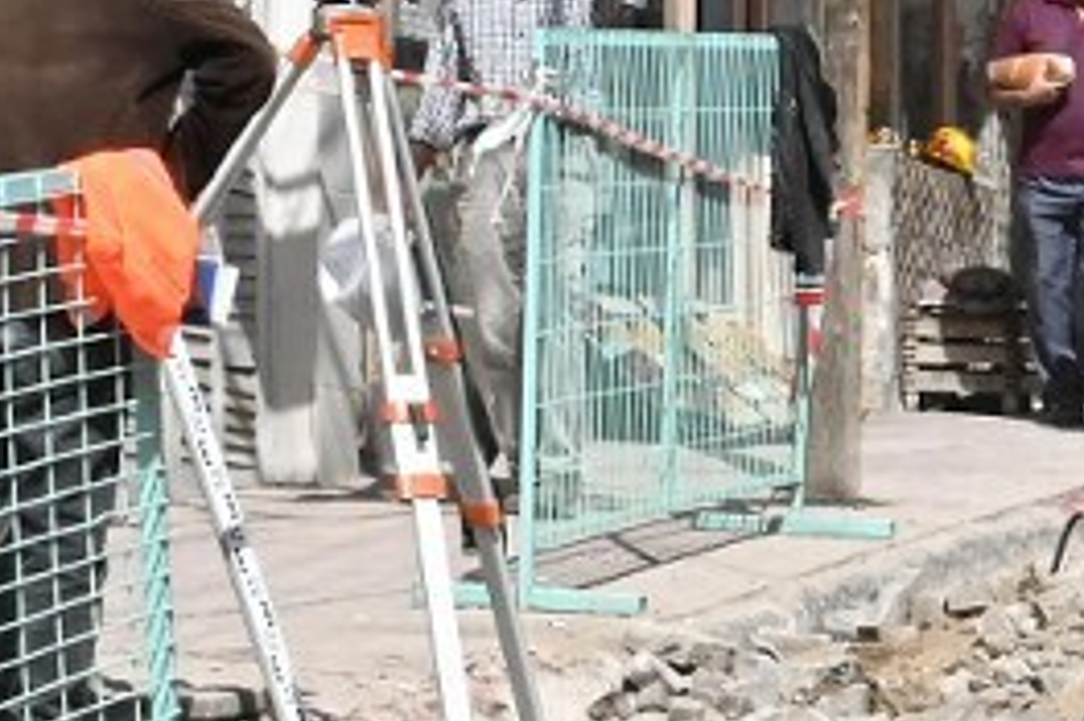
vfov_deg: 5.9
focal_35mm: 231
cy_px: 764
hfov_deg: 8.7
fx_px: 6951
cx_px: 1723
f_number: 22
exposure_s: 1/200
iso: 640
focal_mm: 38
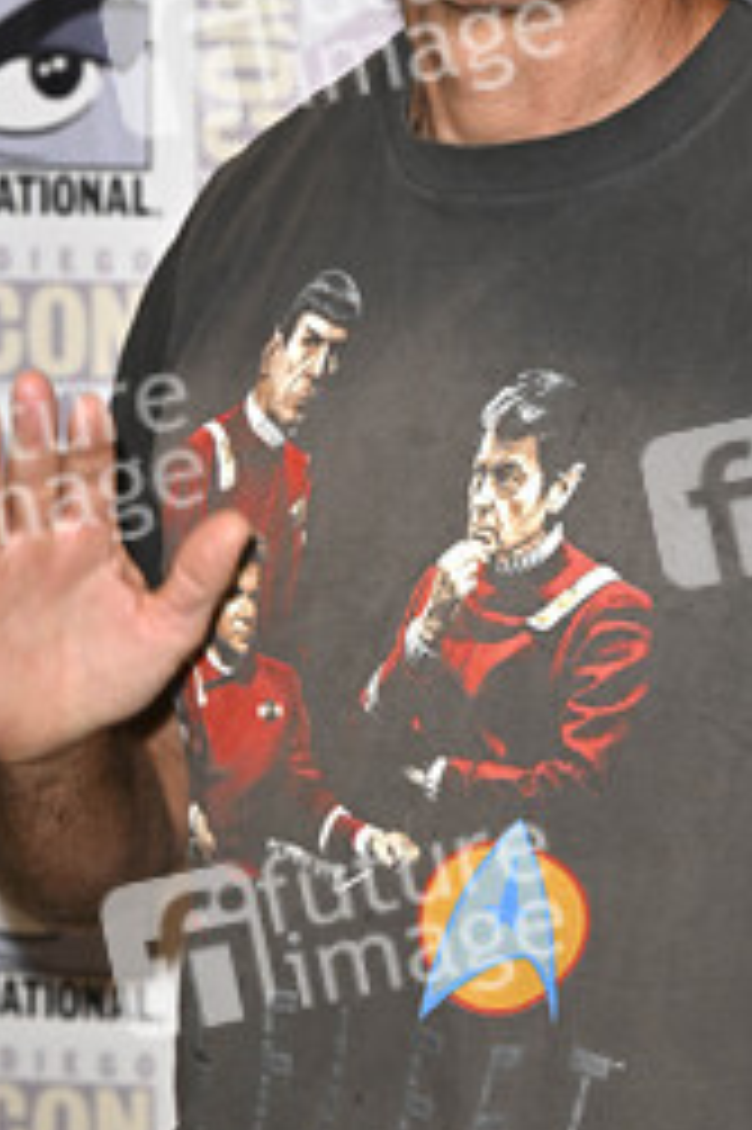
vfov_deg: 15.2
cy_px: 257
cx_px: 464
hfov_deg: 10.2
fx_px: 4204
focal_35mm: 134
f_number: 6.3
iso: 2000
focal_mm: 84
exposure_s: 1/250
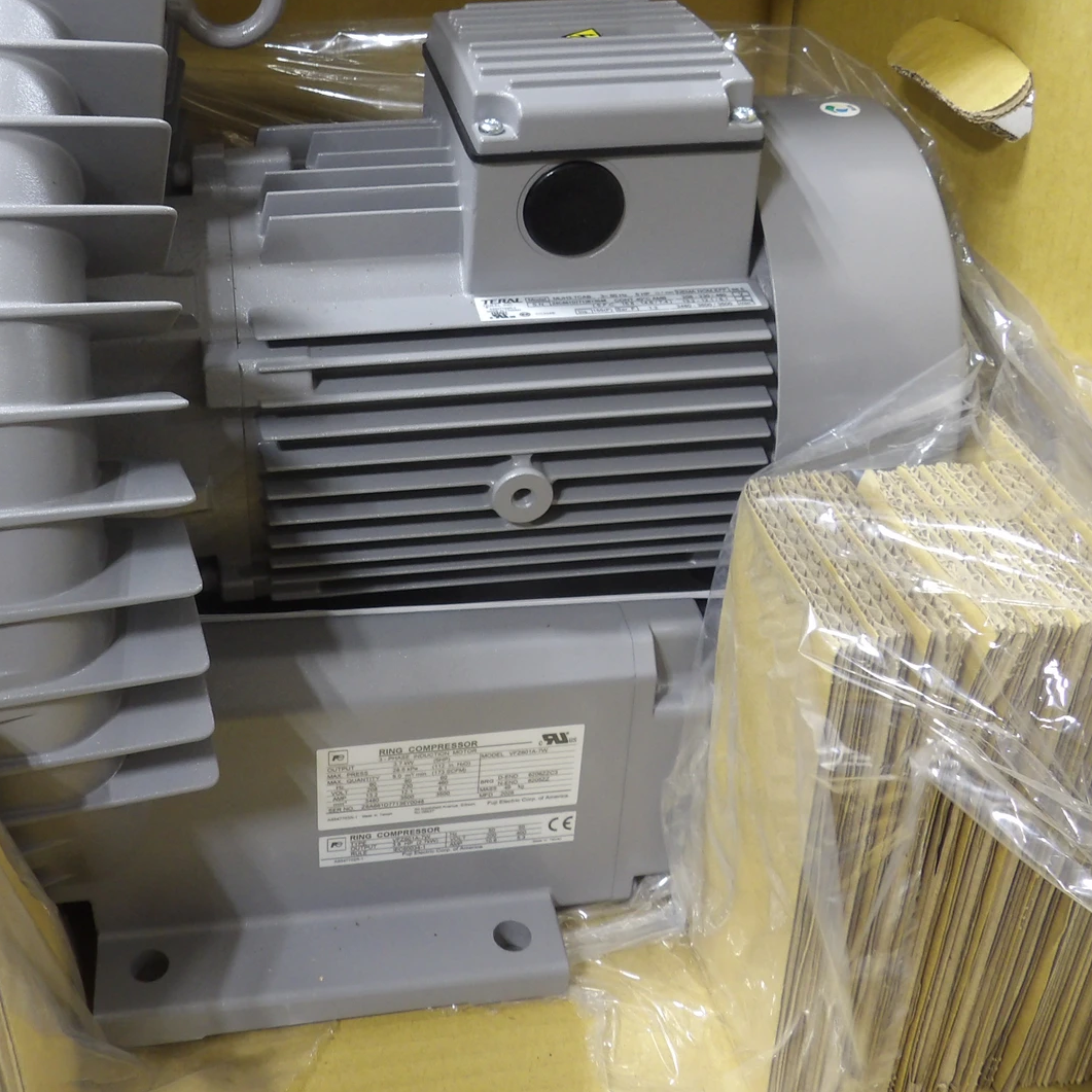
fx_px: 1428
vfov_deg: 41.5
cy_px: 396
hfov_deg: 41.6
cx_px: 426
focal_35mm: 40
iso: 200
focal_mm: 4.3
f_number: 3.2
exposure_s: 1/28
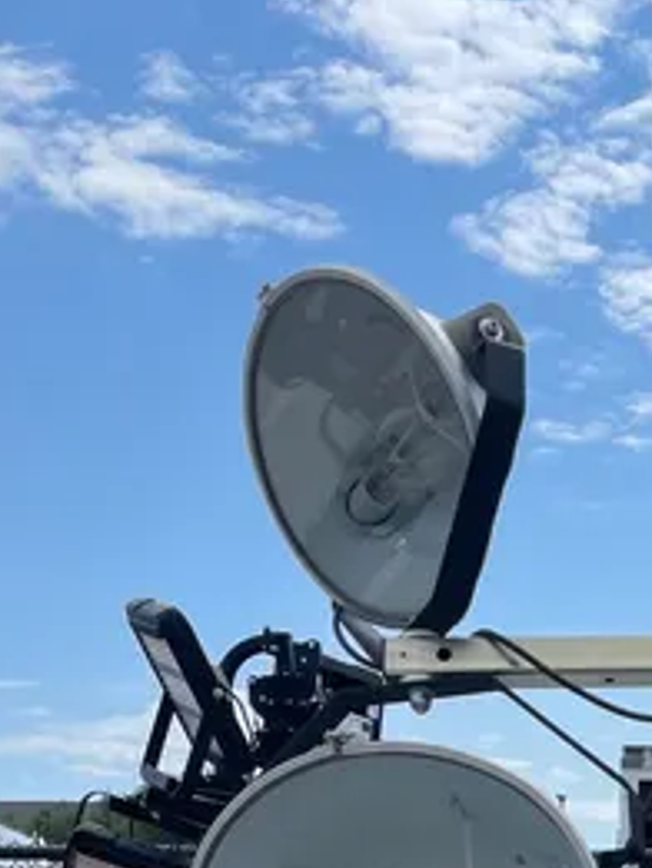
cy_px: 1166
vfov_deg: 23.2
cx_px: 782
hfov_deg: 19.1
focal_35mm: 73
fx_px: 1832
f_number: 1.6
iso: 32
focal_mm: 4.2
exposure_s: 1/3401
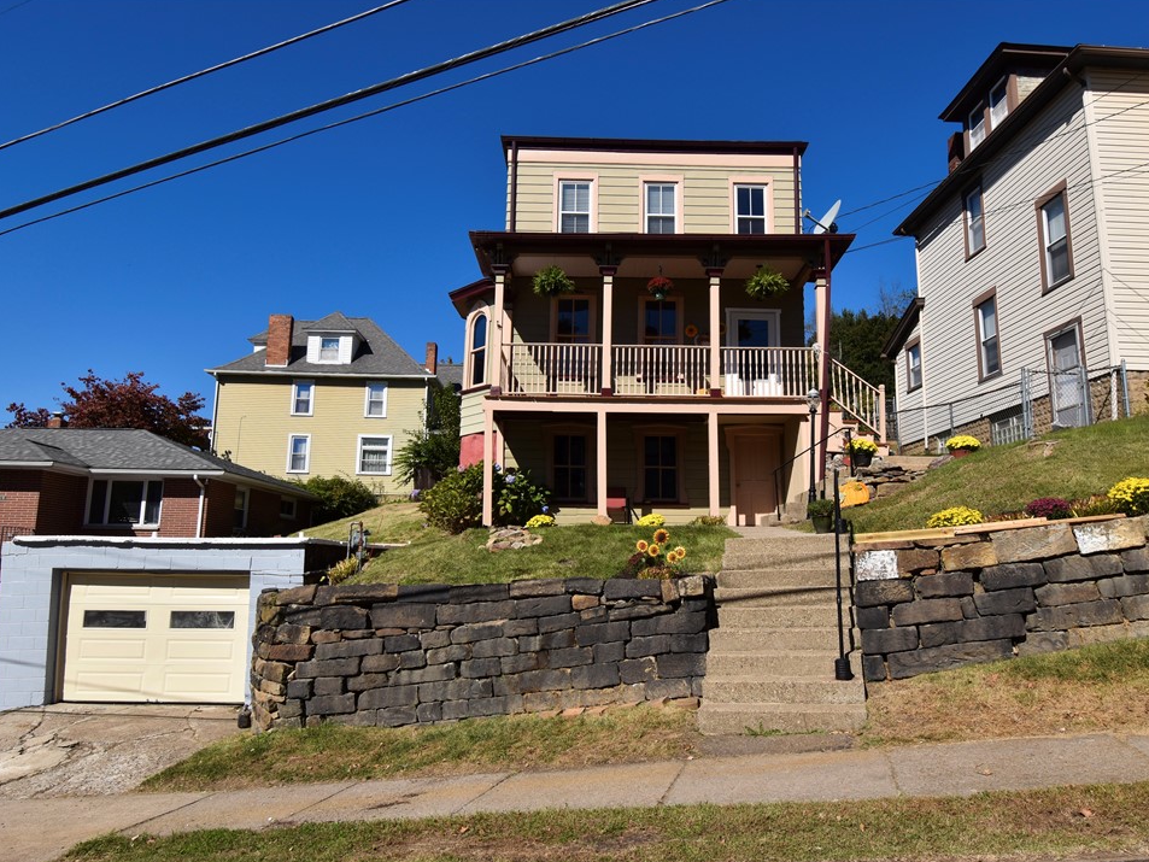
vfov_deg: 58.9
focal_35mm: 23
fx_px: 764
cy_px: 429
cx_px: 608
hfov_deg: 73.9
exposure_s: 1/500
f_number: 11
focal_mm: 14
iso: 200
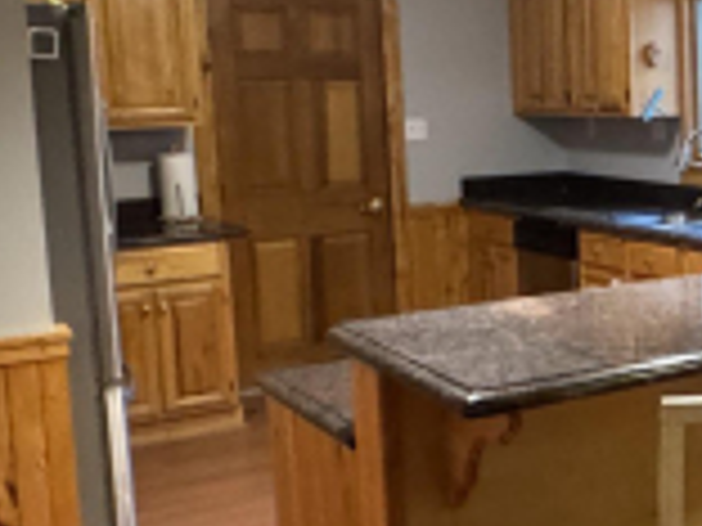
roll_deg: -0.1
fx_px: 1217
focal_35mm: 60
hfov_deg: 28.5
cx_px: 817
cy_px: 243
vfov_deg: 24.4
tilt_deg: -8.5
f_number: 2.2
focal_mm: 2.22
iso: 1000
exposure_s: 1/40
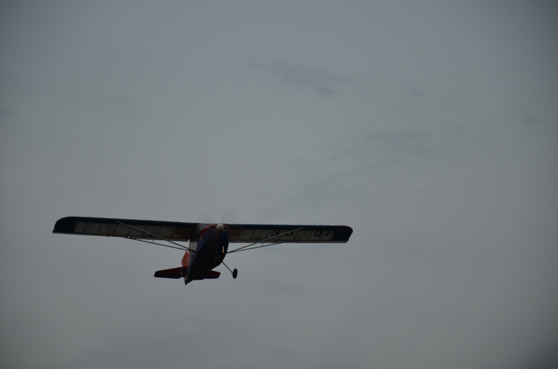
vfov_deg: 8.7
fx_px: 2436
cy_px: 184
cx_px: 279
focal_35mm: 158
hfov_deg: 13.1
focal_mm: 105
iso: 400
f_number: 5.6
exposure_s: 1/125
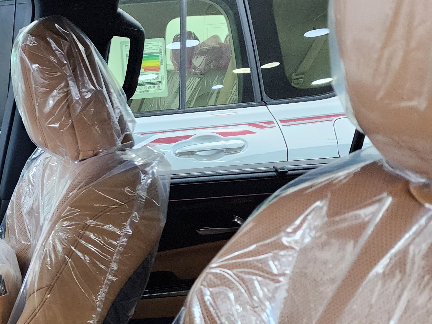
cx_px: -75
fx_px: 749
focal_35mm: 60
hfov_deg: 28.4
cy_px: 252
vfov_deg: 24.1
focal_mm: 6.4
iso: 400
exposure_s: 1/100
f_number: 1.8
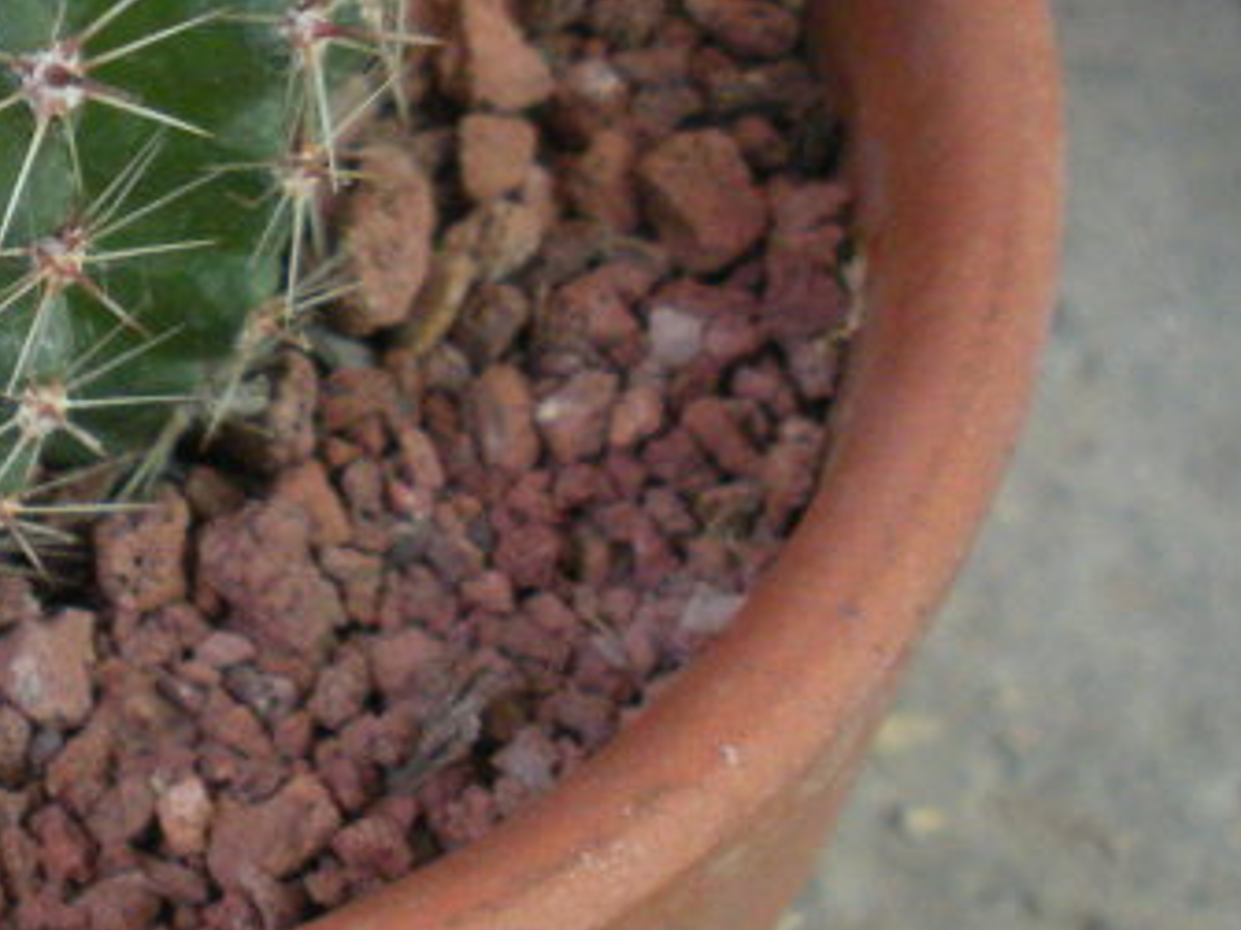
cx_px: -289
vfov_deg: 13.7
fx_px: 3835
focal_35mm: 107
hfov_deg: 17.4
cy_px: 167
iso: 370
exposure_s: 1/60
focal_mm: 6.3
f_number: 3.5
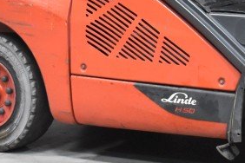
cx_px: 276
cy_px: -87
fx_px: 1041
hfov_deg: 13.1
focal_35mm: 153
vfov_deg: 8.7
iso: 1600
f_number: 5
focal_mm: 24
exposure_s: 1/40
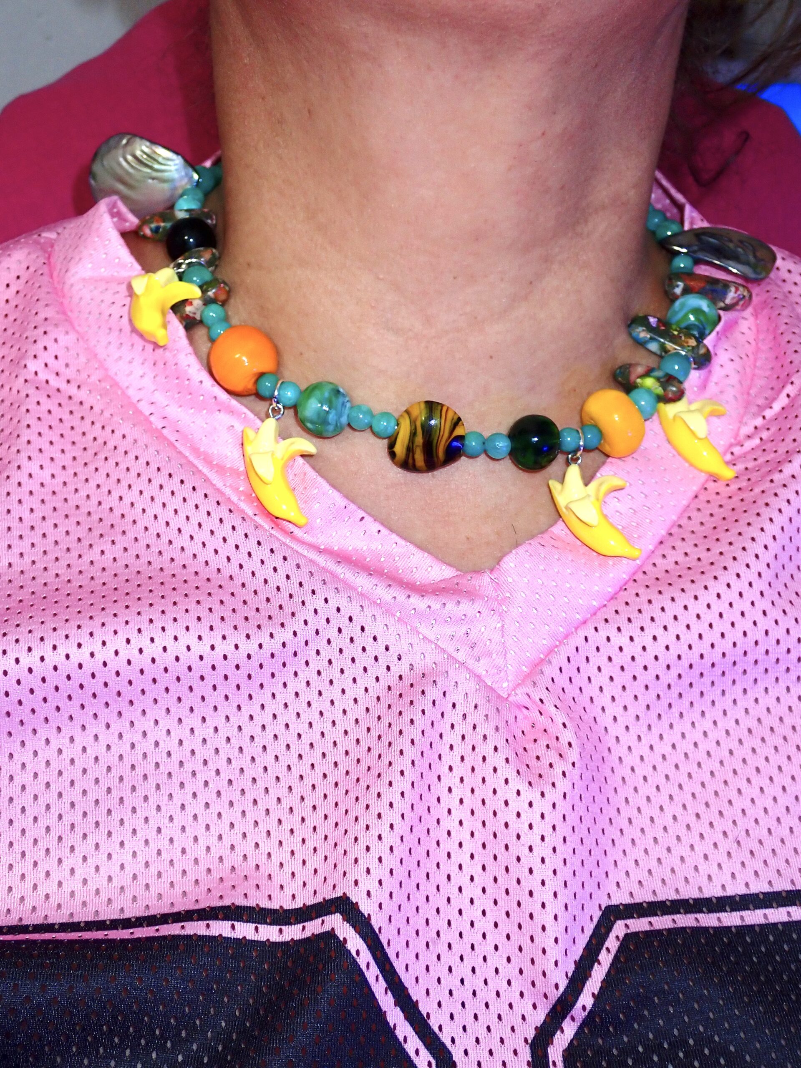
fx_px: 1358
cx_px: 400
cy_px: 534
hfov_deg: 32.9
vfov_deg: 42.9
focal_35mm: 44
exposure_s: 1/40
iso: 200
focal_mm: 7.84
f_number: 2.9
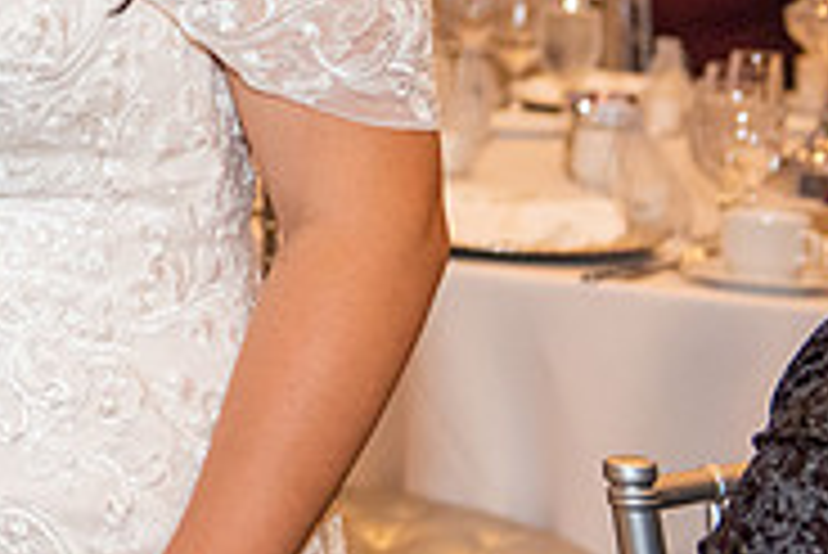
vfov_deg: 7.5
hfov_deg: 10.9
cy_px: -192
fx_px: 4143
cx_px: -464
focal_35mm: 180
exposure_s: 1/160
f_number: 3.5
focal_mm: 48
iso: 1600
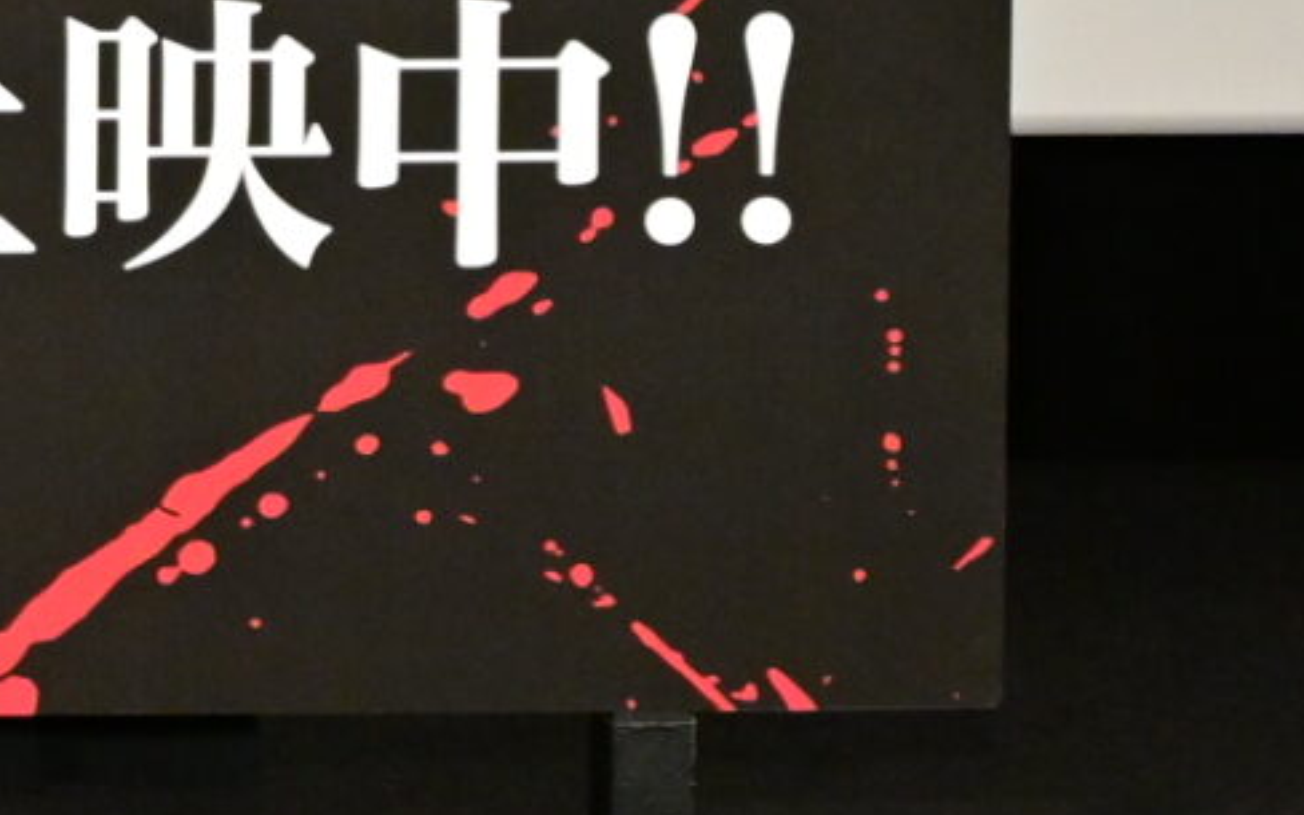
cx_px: -1927
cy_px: -803
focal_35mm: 294
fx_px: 10448
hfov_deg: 6.7
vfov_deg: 4.4
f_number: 5
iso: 1600
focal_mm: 37
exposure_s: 1/200
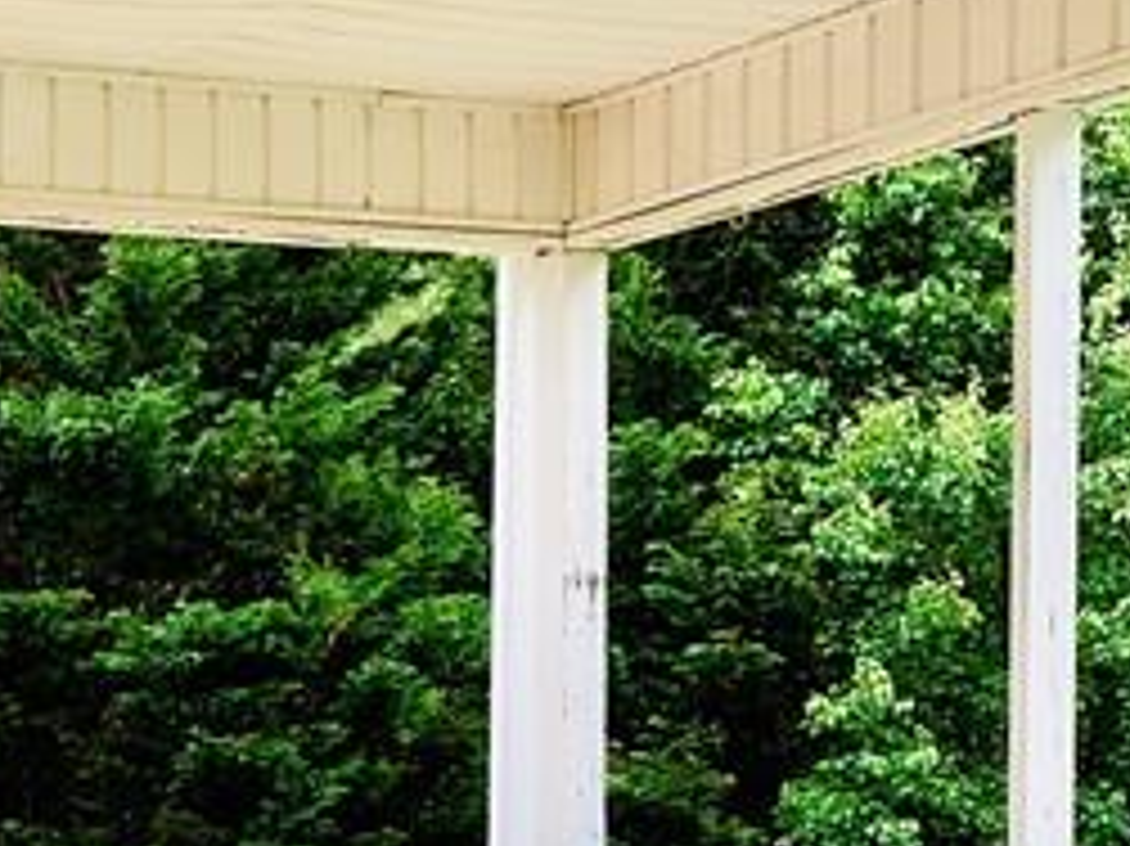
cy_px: 976
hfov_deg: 17.2
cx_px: -410
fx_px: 3459
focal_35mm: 106
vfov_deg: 13.6
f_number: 1.8
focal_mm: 4.25
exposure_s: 1/492
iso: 25
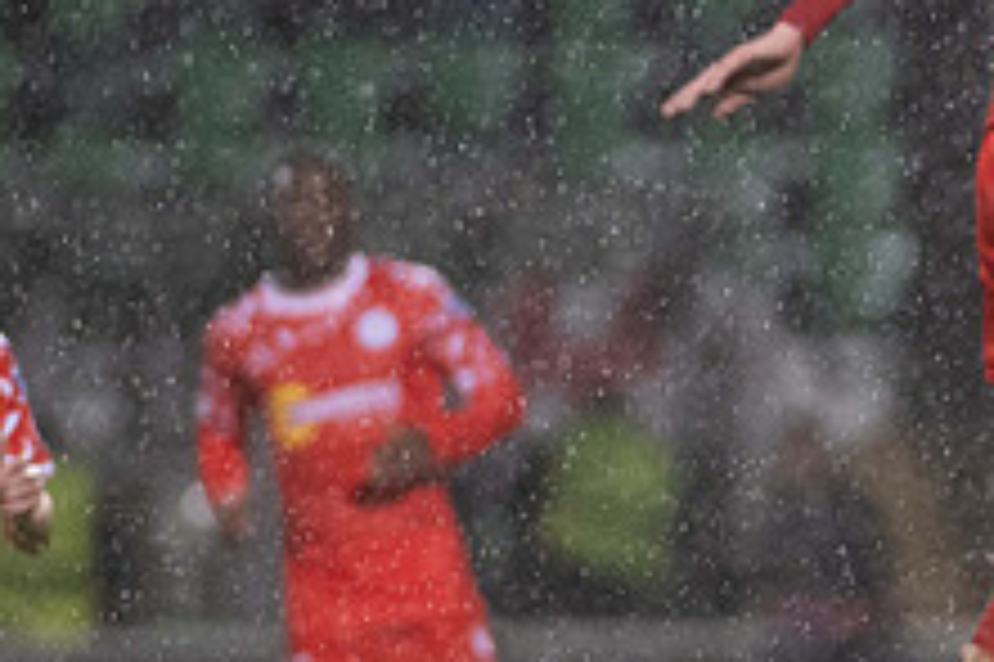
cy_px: 504
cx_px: 1300
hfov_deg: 1.7
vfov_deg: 1.2
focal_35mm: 1181
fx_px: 32583
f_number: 2.8
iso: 2000
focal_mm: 300
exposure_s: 1/1000
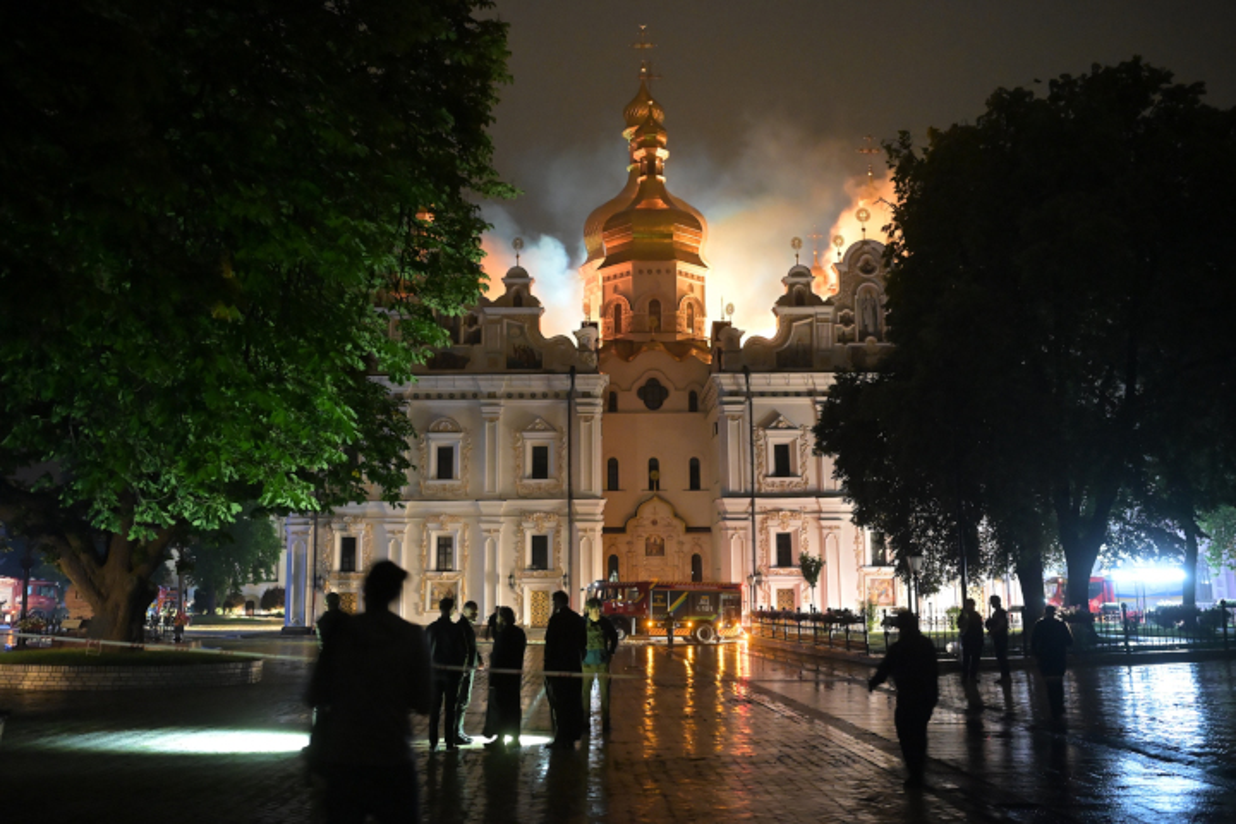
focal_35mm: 35
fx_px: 1202
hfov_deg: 54.4
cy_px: 412
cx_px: 618
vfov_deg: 37.9
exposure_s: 1/13
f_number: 2.5
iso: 10000
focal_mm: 35
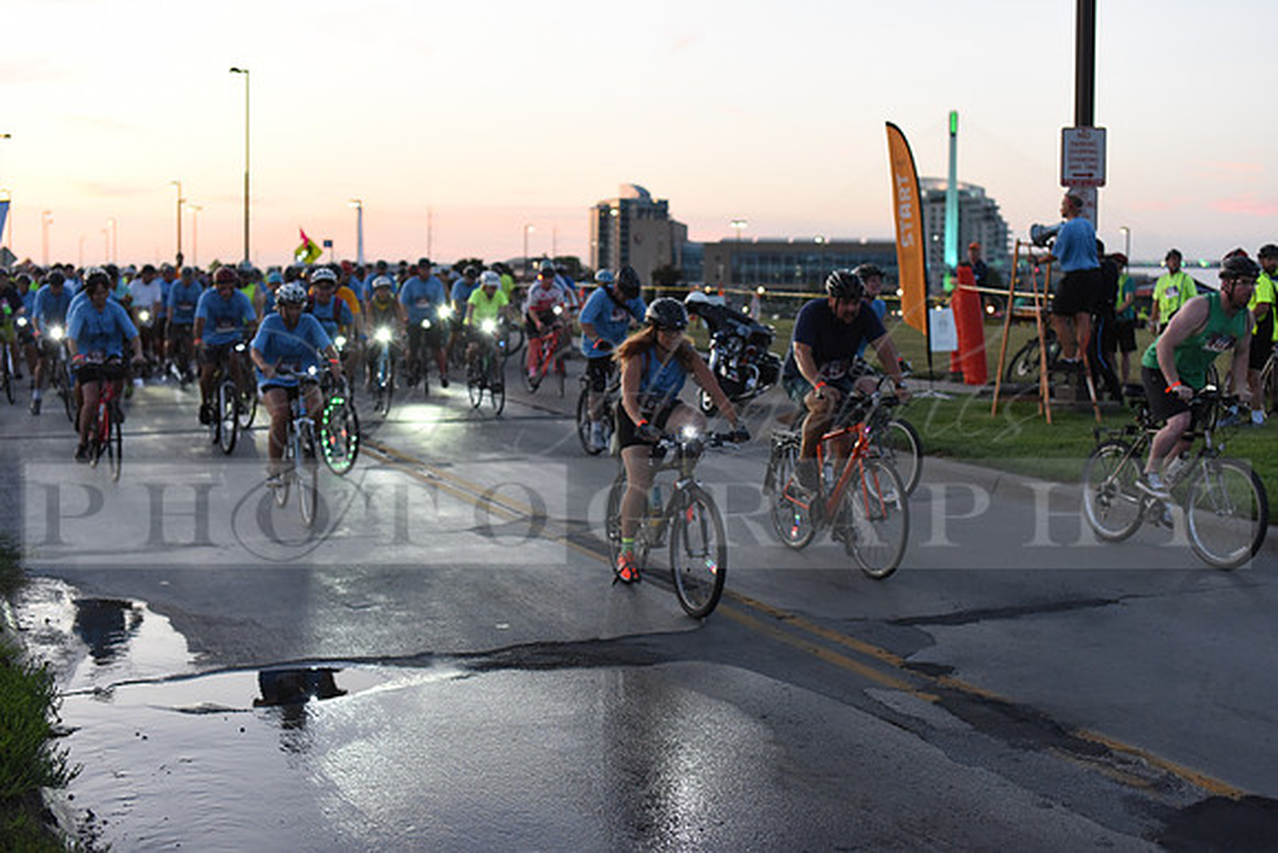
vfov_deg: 27.0
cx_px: 639
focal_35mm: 50
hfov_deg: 39.6
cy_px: 426
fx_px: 1775
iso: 2500
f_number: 2.8
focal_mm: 50
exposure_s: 1/400
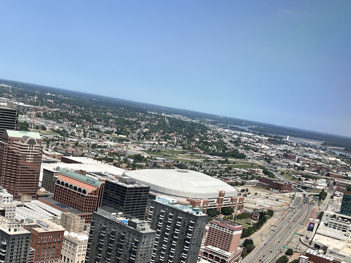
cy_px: 227
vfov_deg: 29.8
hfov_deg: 39.6
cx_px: 101
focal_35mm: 47
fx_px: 477
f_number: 1.5
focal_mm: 5.7
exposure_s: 1/4831
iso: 50
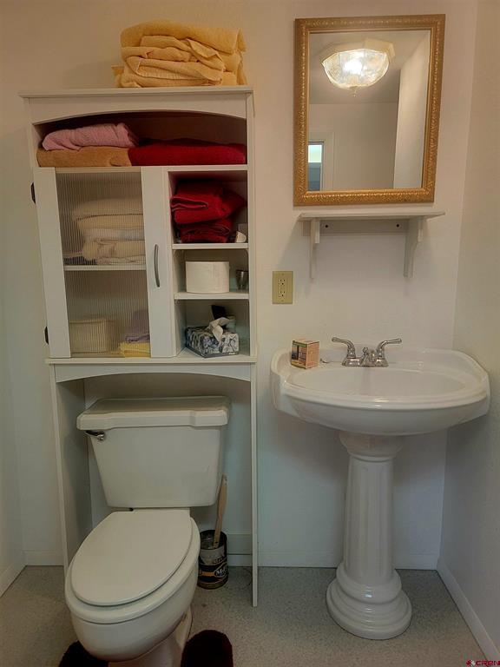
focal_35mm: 24
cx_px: 250
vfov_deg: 71.6
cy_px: 334
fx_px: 462
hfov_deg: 56.8
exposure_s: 1/120
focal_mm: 6.7
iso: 160
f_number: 1.8
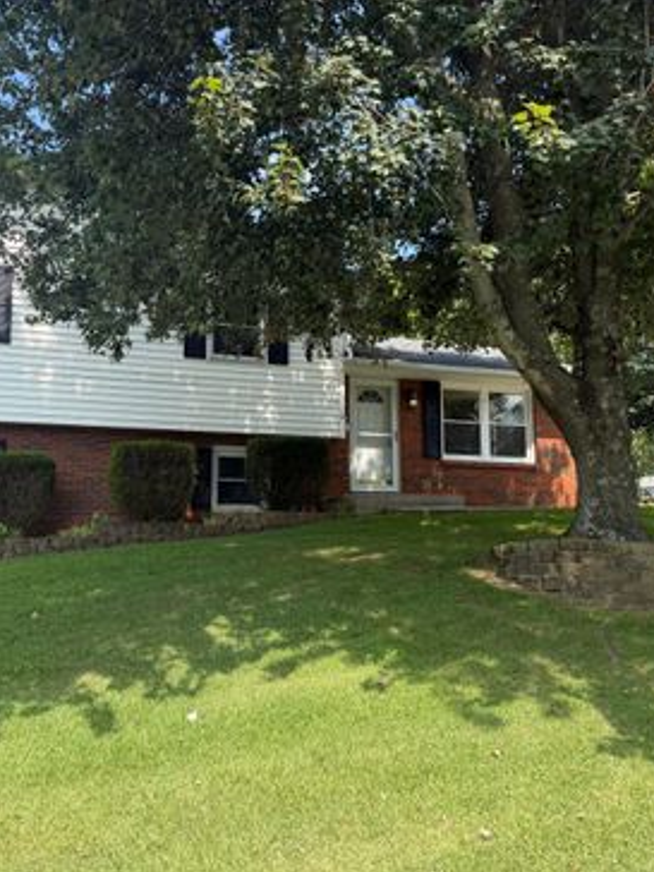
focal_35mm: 33
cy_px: 447
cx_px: 287
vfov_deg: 55.3
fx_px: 831
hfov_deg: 42.9
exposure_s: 1/2053
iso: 100
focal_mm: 6.76
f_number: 1.78
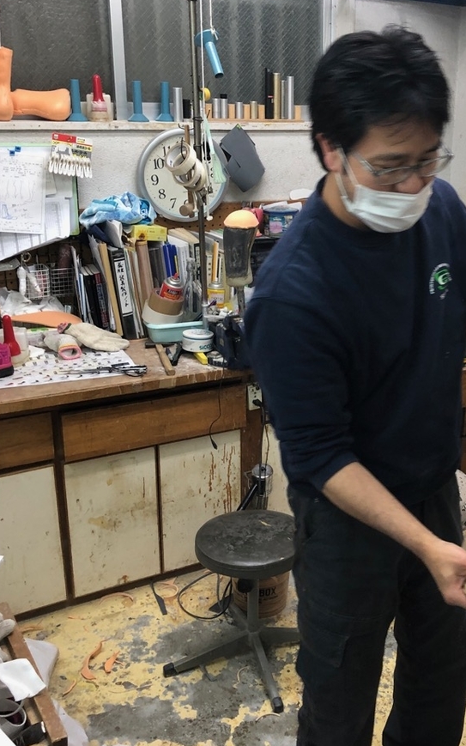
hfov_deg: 30.6
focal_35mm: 41
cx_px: 365
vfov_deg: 48.2
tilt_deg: -18.3
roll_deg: -2.1
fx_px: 833
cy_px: 361
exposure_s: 1/20
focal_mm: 3.99
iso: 40
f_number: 1.8
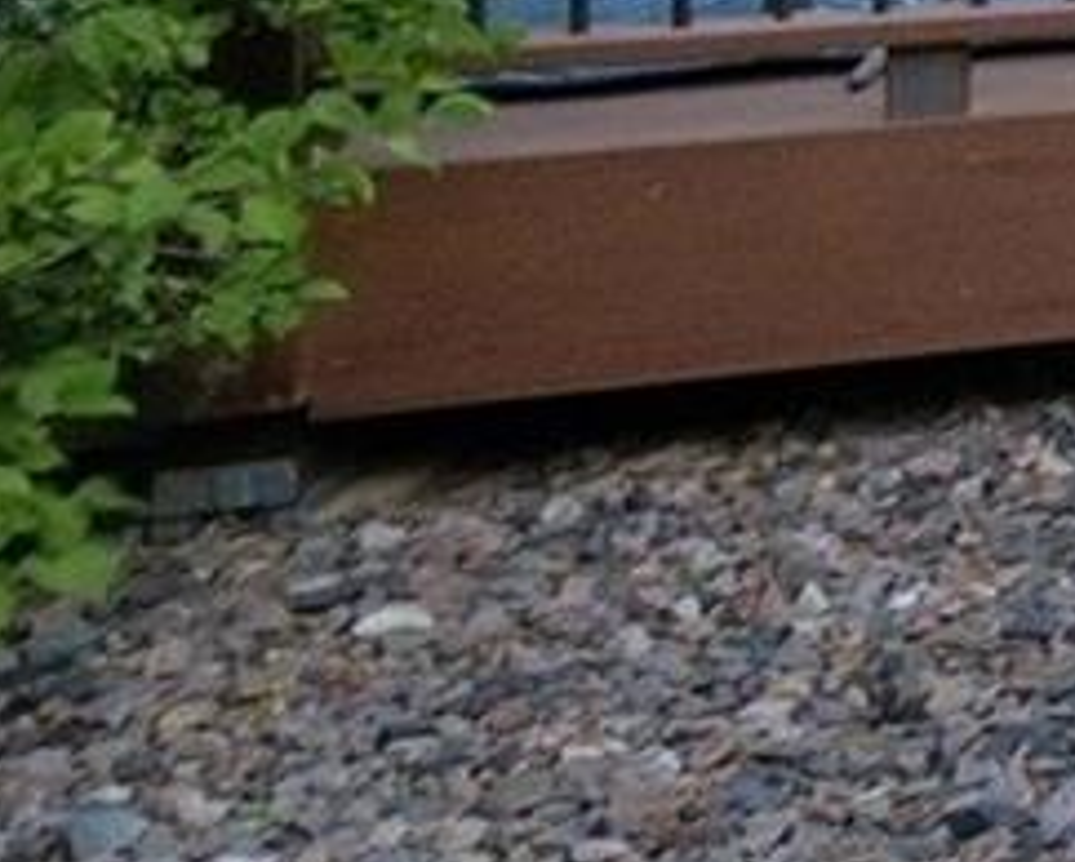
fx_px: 2961
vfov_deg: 13.2
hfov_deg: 10.9
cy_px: -1075
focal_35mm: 93
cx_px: 3376
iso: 400
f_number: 8
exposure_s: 1/1.67
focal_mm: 10
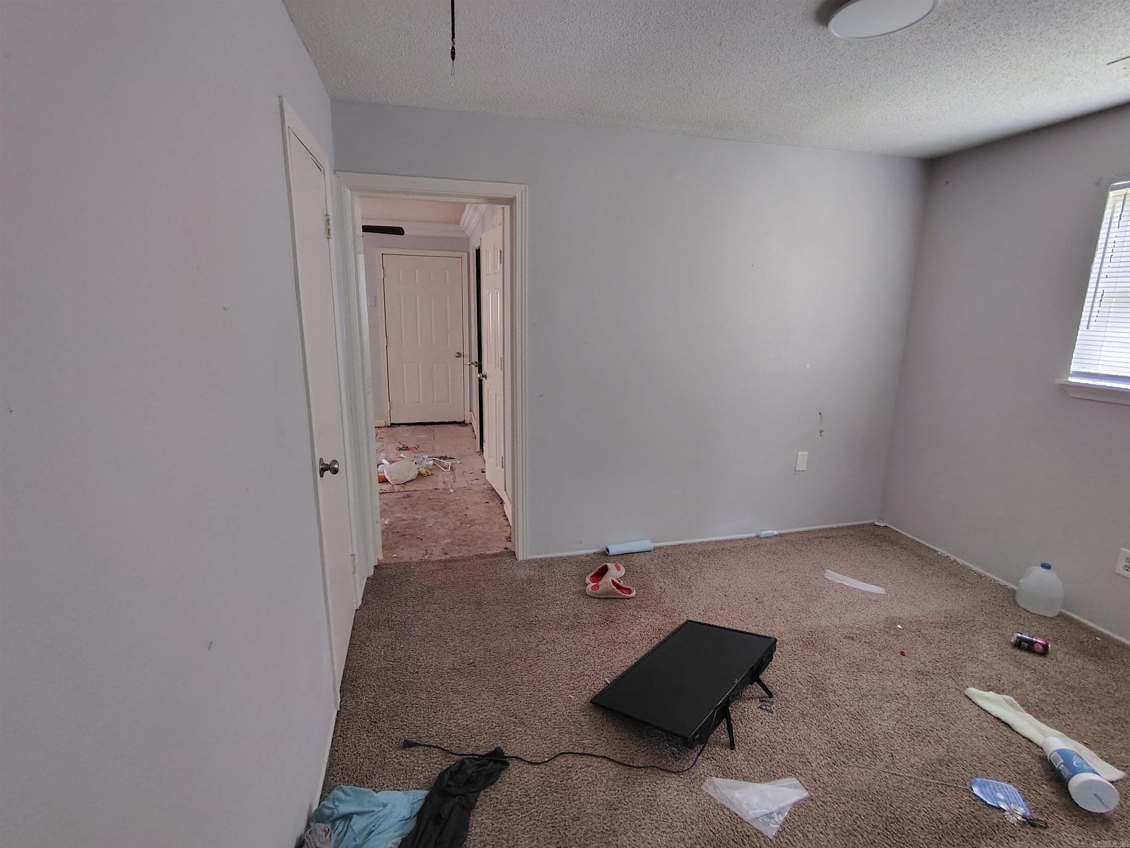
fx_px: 522
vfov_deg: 78.1
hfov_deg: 94.5
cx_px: 565
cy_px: 424
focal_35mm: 16
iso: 968
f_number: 2.2
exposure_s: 1/25
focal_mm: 2.13
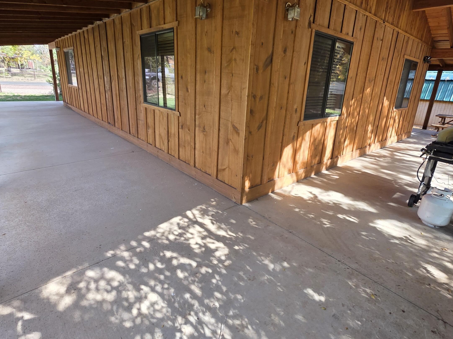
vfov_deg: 71.4
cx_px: 234
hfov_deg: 87.7
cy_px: 154
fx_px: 236
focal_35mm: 18
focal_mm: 2.2
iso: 40
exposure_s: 1/267
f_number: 1.9
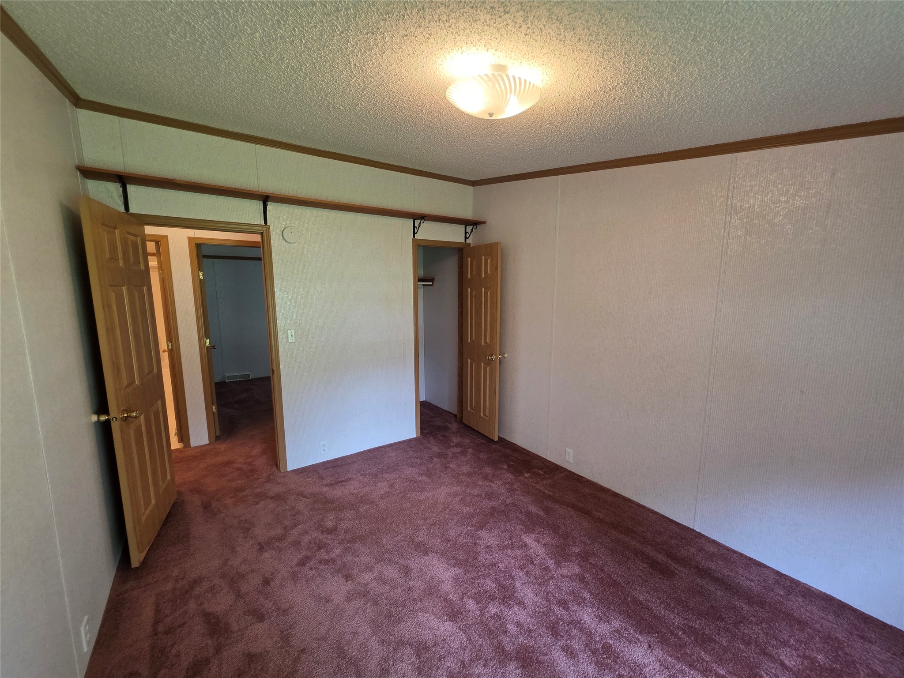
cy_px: 339
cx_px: 452
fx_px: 339
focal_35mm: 13
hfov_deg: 106.2
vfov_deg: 89.9
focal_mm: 2.2
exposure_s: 1/120
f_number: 1.9
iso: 200
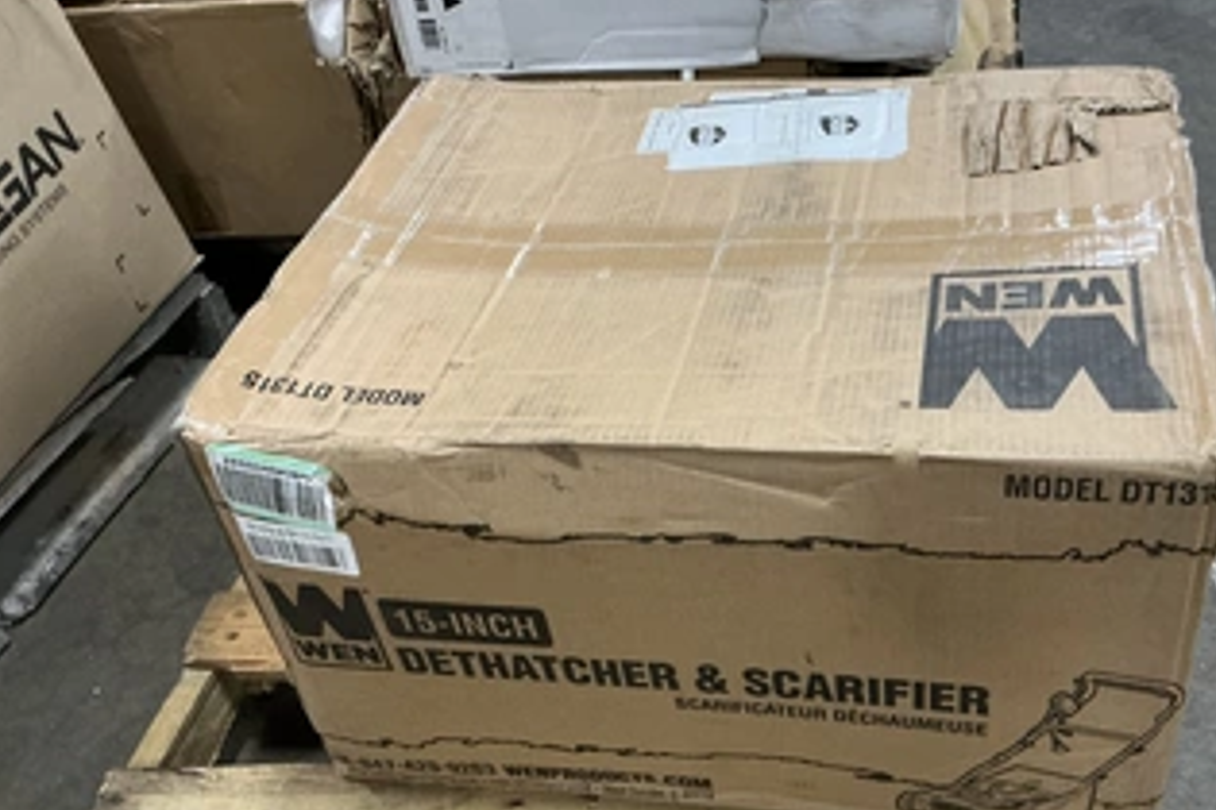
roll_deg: +4.4
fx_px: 1250
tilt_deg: -41.4
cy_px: 467
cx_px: 730
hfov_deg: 51.5
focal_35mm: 37
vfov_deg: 35.9
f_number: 1.8
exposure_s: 1/60
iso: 250
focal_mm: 3
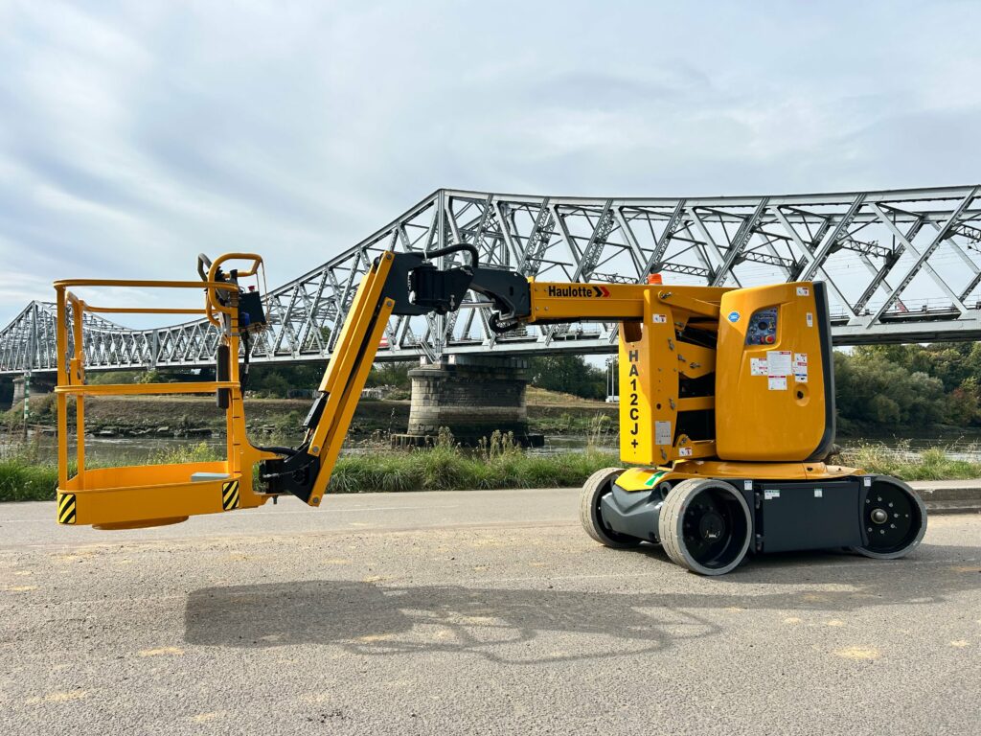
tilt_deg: +2.6
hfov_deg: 67.3
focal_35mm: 26
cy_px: 368
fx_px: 737
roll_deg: -1.6
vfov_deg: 53.1
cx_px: 490
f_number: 1.5
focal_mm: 5.7
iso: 50
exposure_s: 1/5076
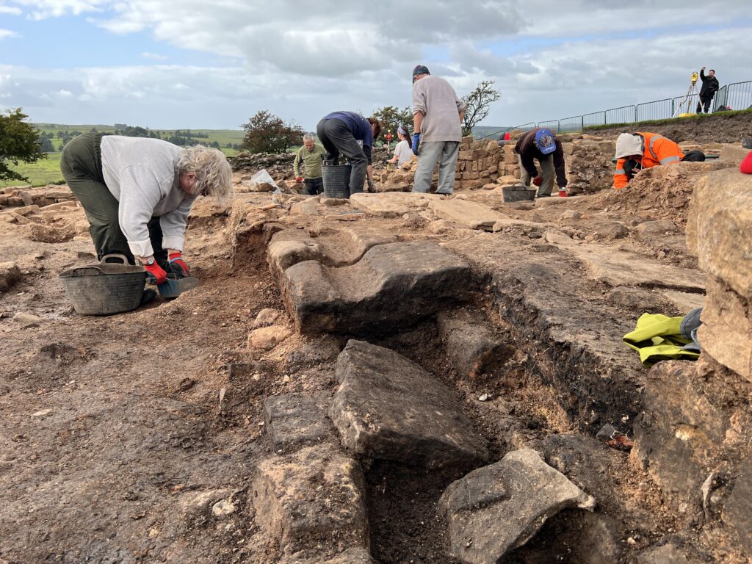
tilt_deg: -14.9
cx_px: 376
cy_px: 282
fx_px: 565
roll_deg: +0.6
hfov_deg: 67.3
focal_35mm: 26
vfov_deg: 53.1
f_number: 1.5
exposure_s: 1/1089
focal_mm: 5.7
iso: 50
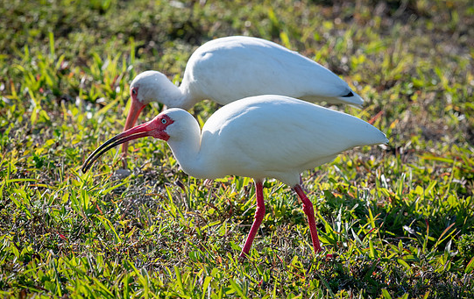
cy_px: 141
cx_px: 185
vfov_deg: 1.9
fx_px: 8961
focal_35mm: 692
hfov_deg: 3.0
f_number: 5.6
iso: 400
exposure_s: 1/1250
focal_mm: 300
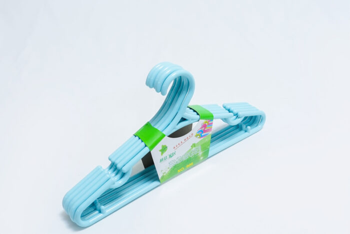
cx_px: 175
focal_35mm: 43
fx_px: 418
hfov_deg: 45.4
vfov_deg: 31.2
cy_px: 117
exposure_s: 1/125
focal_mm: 29
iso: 3200
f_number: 11
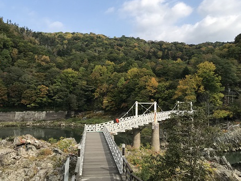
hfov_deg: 49.9
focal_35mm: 37
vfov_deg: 38.5
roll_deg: -0.5
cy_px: 69
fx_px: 258
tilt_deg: +9.1
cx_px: 141
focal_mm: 3.99
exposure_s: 1/1742
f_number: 1.8
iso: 20
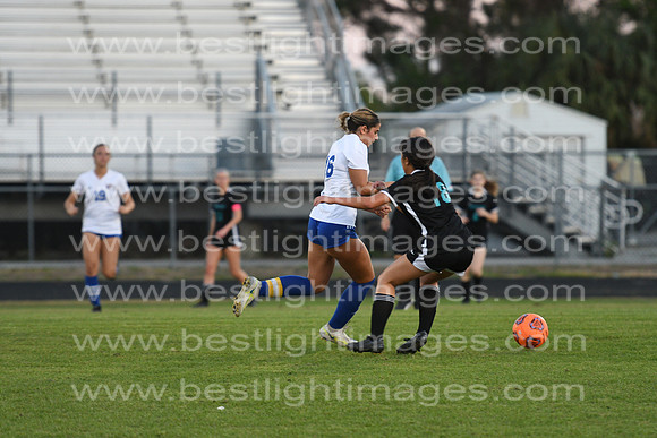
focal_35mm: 270
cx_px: 328
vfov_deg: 5.1
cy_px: 219
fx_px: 4928
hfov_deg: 7.6
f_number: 2.8
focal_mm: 180
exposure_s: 1/800
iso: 1100
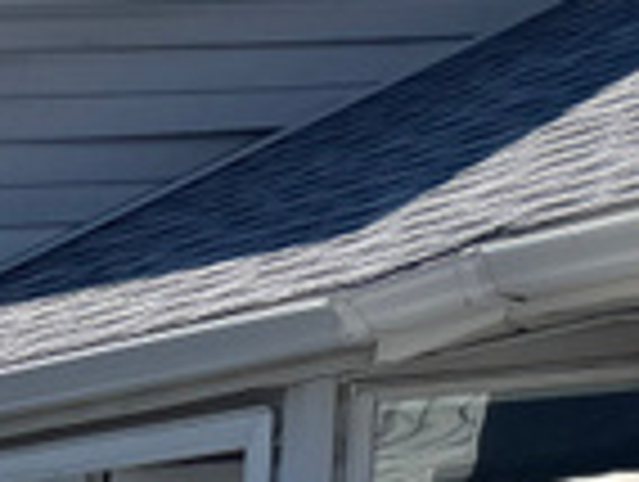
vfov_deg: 7.7
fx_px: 3199
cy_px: 1320
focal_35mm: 173
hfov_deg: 8.7
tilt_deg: -9.7
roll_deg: +2.2
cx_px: -1458
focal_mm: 6.76
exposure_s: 1/5814
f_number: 1.78
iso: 80
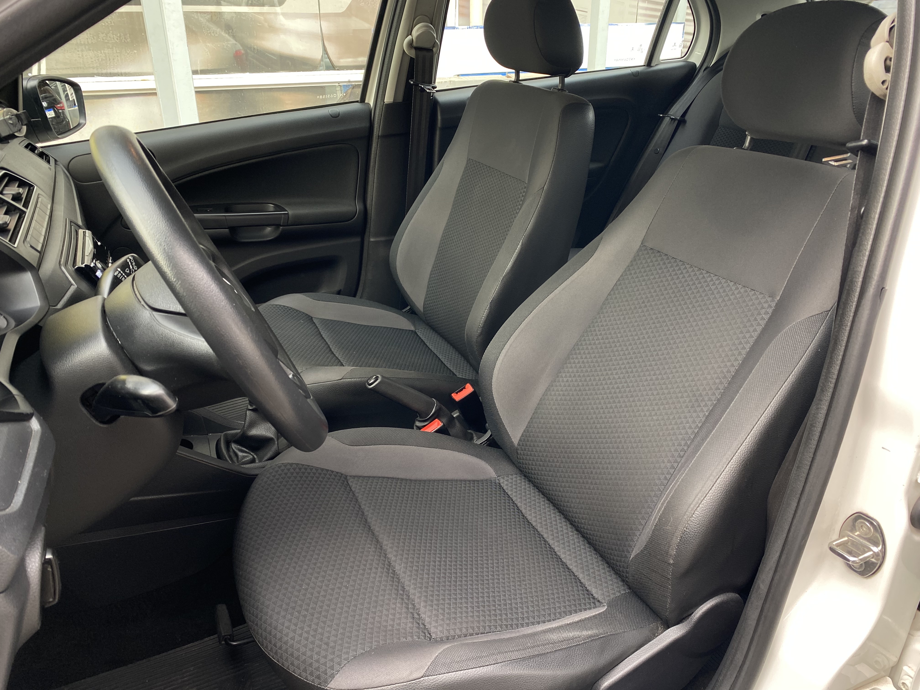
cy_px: 345
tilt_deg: -24.0
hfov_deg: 67.3
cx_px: 460
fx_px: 691
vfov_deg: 53.1
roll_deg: +0.6
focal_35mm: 26
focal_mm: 4.25
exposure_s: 1/121
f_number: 1.8
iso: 80
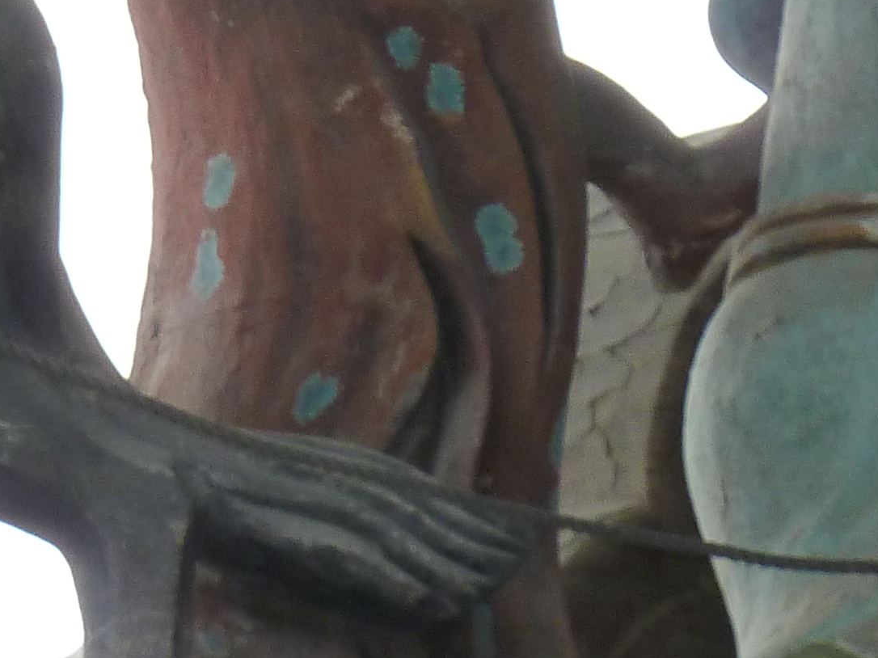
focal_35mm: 582
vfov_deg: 2.6
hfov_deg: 3.4
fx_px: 14759
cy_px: 302
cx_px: -225
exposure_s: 1/160
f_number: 4.5
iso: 125
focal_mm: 25.9
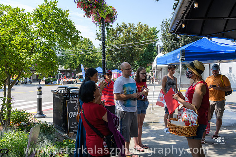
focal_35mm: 31
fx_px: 203
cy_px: 78
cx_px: 118
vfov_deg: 42.3
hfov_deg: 60.3
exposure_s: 1/200
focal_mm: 31
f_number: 8
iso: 180
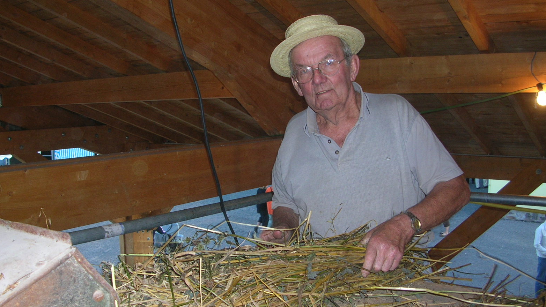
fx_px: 565
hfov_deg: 51.6
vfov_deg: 30.4
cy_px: 172
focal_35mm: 39
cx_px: 270
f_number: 2.8
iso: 63
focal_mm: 5.8
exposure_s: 1/60.1
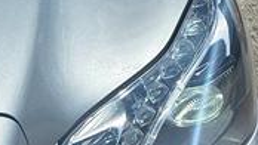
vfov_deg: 6.6
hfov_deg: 10.2
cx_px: -353
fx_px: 1259
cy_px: -9
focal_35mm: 184
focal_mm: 6.3
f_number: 1.7
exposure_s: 1/7333
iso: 80
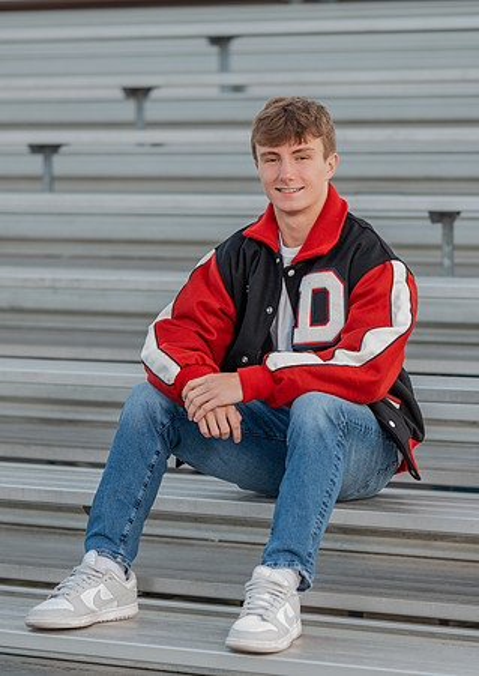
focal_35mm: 135
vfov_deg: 14.9
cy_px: 362
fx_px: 2581
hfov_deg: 10.6
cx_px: 295
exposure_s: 1/100
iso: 50
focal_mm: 85
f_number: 1.8
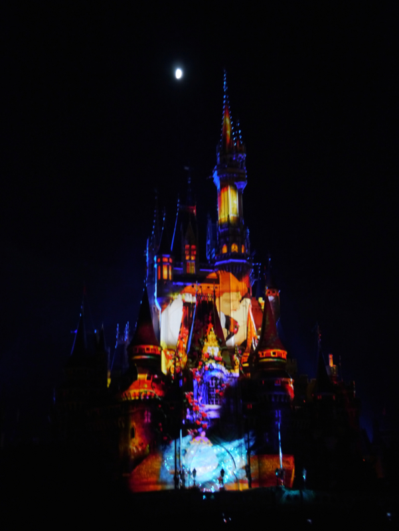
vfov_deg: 44.8
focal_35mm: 42
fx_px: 645
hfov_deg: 34.4
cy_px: 266
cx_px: 200
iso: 1600
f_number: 4.6
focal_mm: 21
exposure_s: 1/10
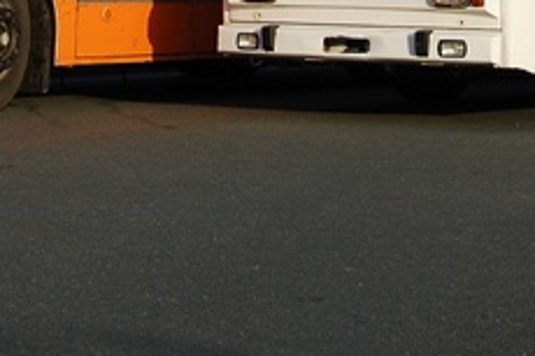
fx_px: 2792
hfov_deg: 10.9
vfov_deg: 7.2
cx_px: 274
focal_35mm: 188
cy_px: -205
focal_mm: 32
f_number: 4.2
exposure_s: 1/1000
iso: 200
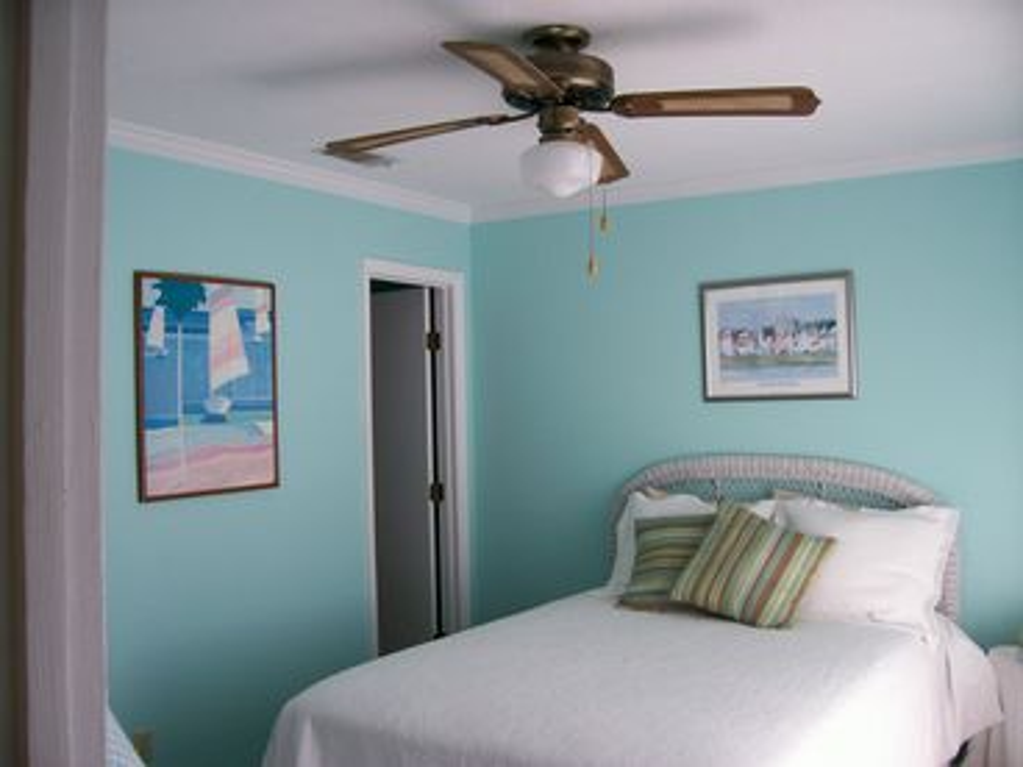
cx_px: 512
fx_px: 1005
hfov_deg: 54.0
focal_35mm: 34
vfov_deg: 41.8
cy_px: 384
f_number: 2.7
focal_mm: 5.6
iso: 80
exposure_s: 1/64.8
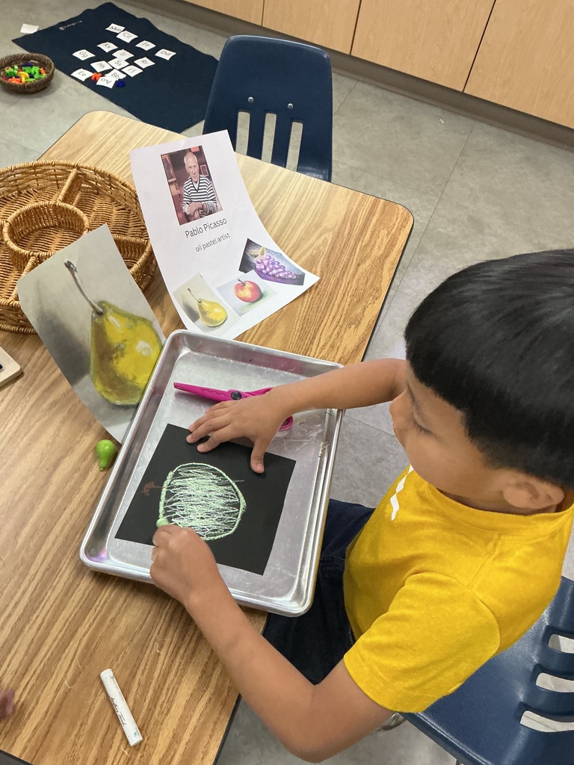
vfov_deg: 61.7
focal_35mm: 29
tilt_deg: -53.8
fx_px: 641
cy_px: 382
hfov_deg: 48.2
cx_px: 287
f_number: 1.8
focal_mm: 3
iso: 250
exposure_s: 1/60
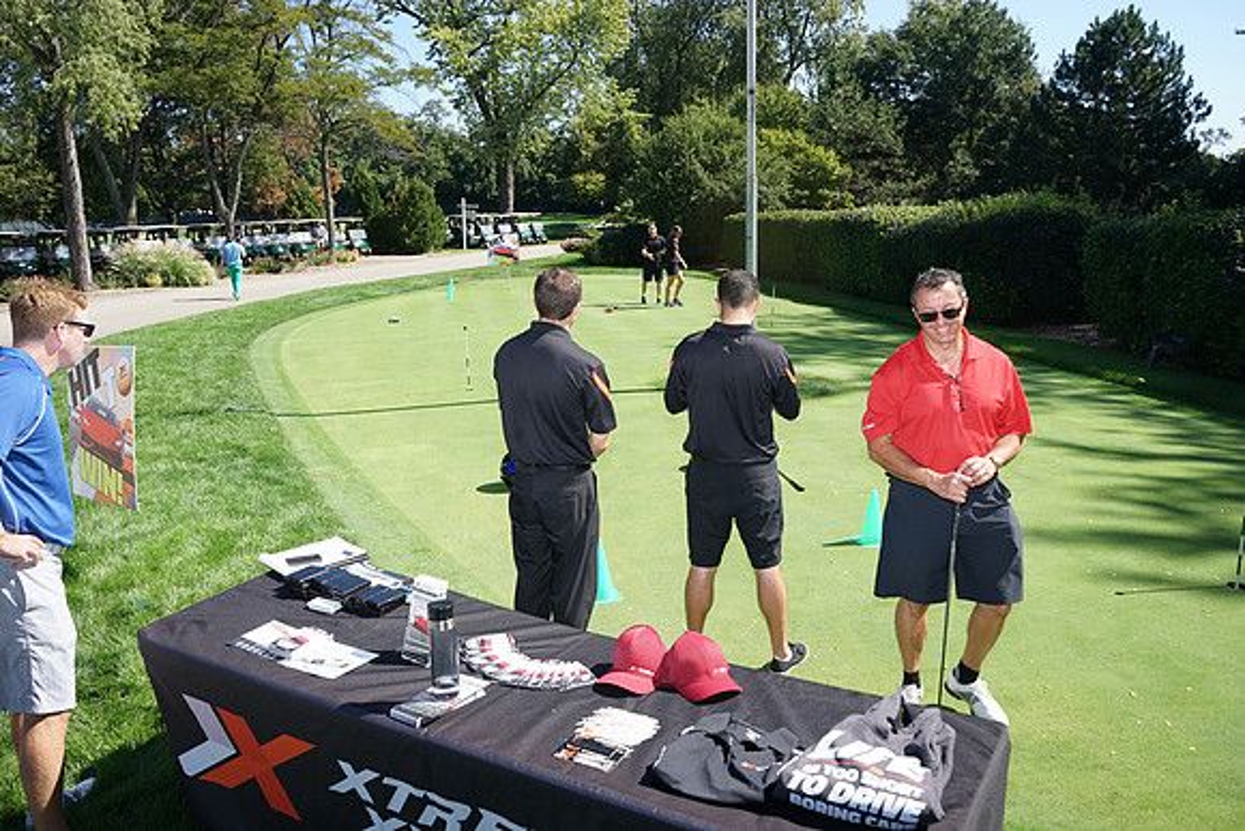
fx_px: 1003
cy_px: 416
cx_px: 622
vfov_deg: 45.0
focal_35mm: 29
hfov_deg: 63.6
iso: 200
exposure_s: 1/200
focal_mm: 29
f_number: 9
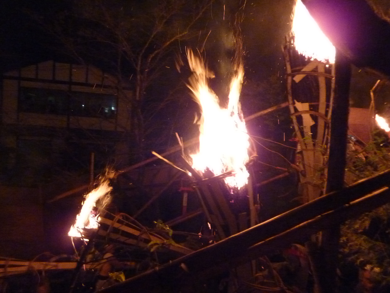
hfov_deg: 69.4
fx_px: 282
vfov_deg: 54.9
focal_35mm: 25
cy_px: 146
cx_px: 195
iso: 800
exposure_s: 1/15
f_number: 3.3
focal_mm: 4.1
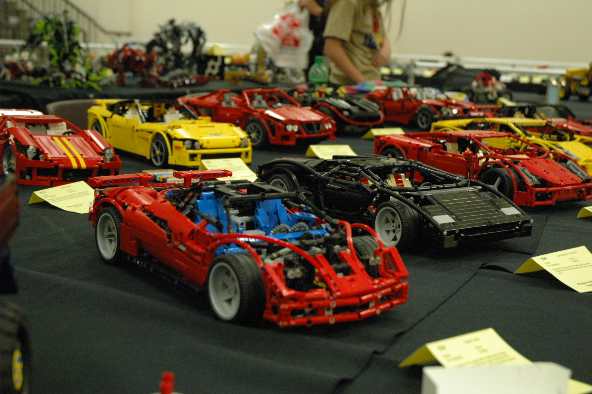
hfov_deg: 37.9
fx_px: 863
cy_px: 197
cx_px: 296
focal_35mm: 52
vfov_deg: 25.7
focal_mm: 35
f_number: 4.2
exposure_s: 1/40
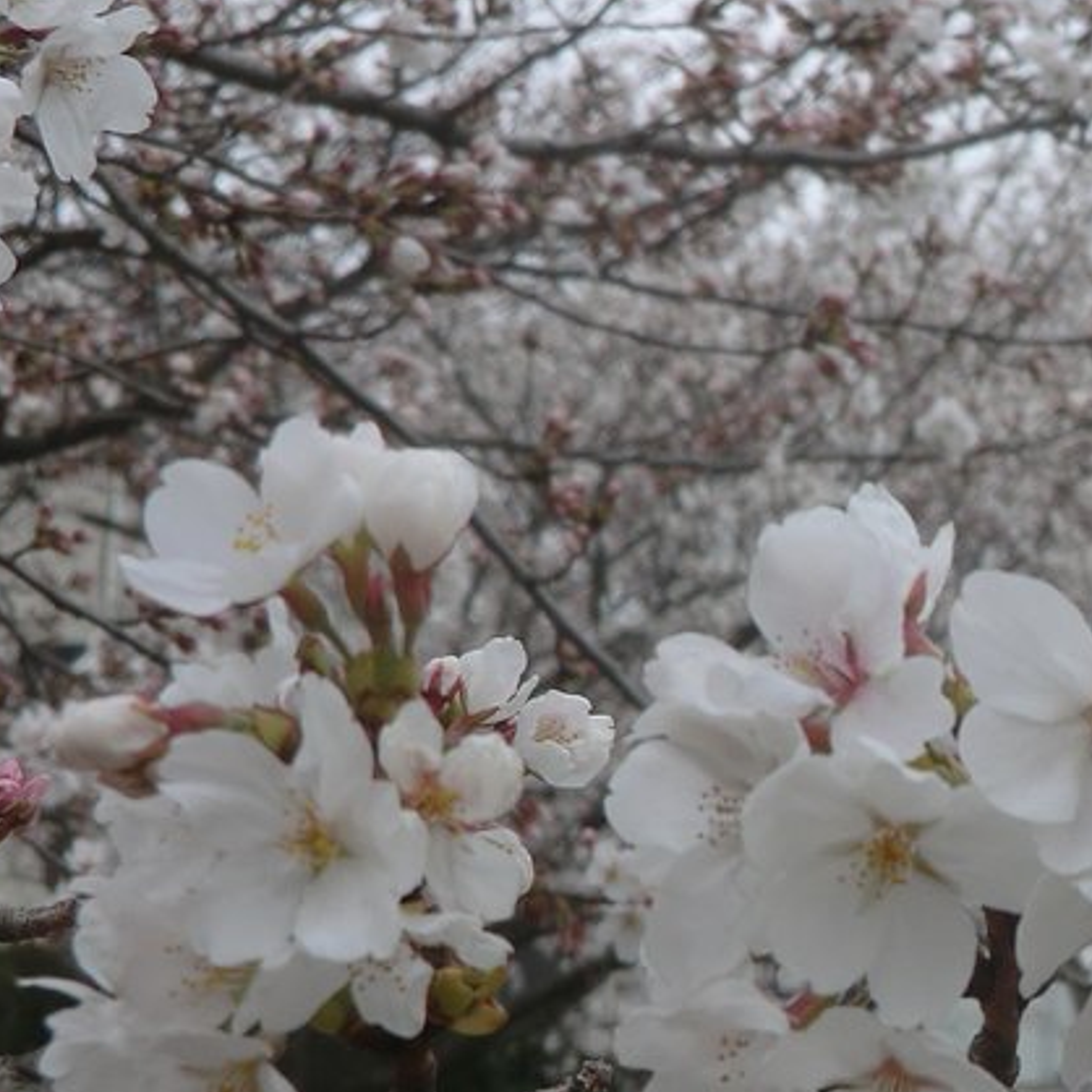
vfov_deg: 14.6
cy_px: 799
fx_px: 4247
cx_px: 1267
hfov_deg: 14.3
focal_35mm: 119
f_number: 4.2
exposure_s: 1/200
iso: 64
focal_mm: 9.8
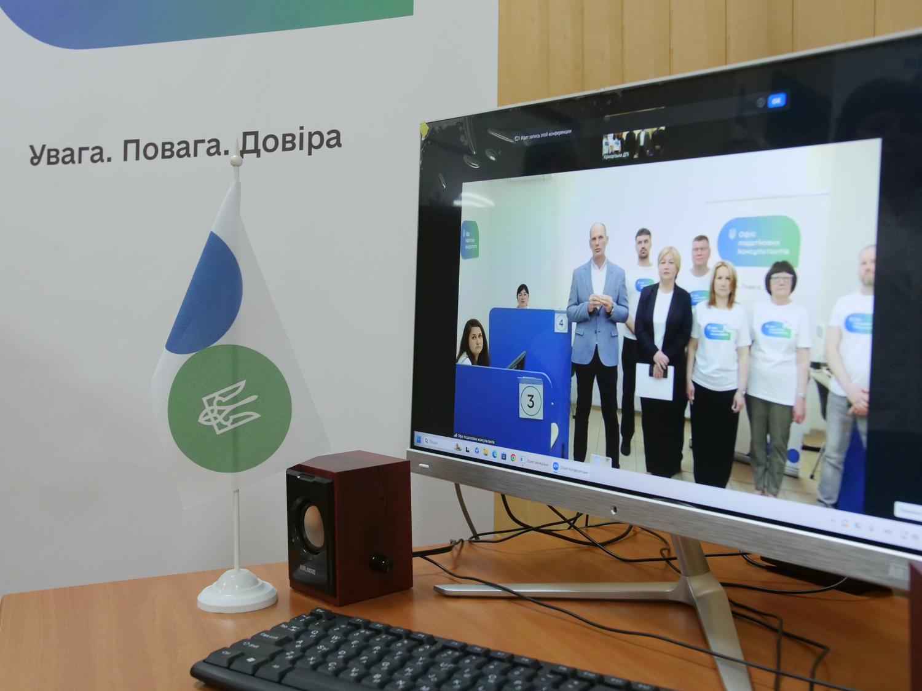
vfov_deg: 34.3
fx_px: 1119
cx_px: 461
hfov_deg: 44.8
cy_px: 346
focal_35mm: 42
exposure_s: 1/160
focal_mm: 21
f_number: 4.5
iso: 2000
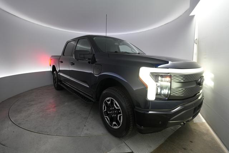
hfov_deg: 93.3
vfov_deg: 70.4
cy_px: 76
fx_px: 108
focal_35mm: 17
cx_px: 114
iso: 1600
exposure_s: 1/160
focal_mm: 17
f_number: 3.5
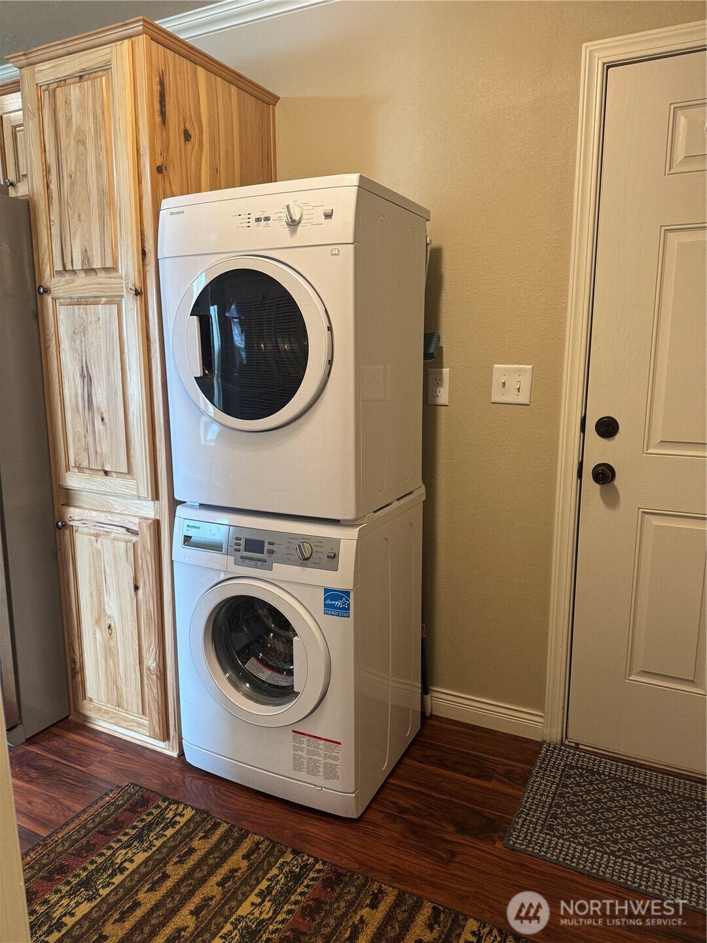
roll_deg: +0.9
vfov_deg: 71.6
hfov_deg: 56.8
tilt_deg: -10.7
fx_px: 654
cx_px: 354
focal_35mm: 24
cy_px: 472
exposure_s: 1/60
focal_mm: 6.76
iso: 200
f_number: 1.78
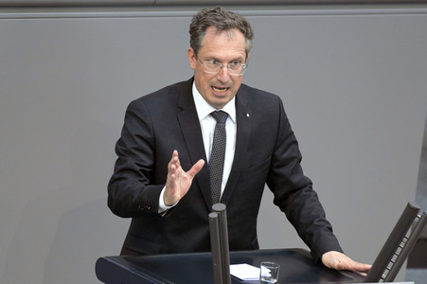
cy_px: 142
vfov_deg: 3.3
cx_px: 214
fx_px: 4978
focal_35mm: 420
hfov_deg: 4.9
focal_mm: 420
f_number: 5.6
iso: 8000
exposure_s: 1/400
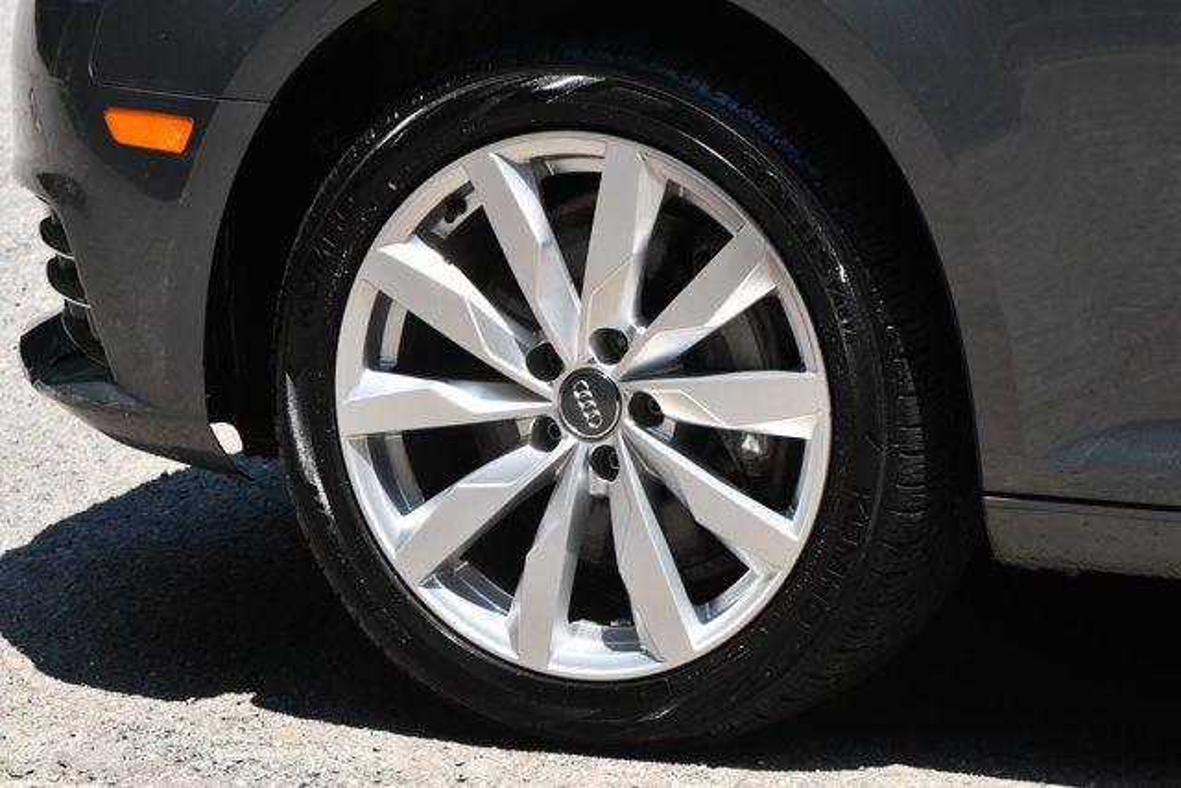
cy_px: 394
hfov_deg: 11.0
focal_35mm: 187
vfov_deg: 7.3
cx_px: 590
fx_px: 6136
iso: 180
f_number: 8
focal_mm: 125
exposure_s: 1/250
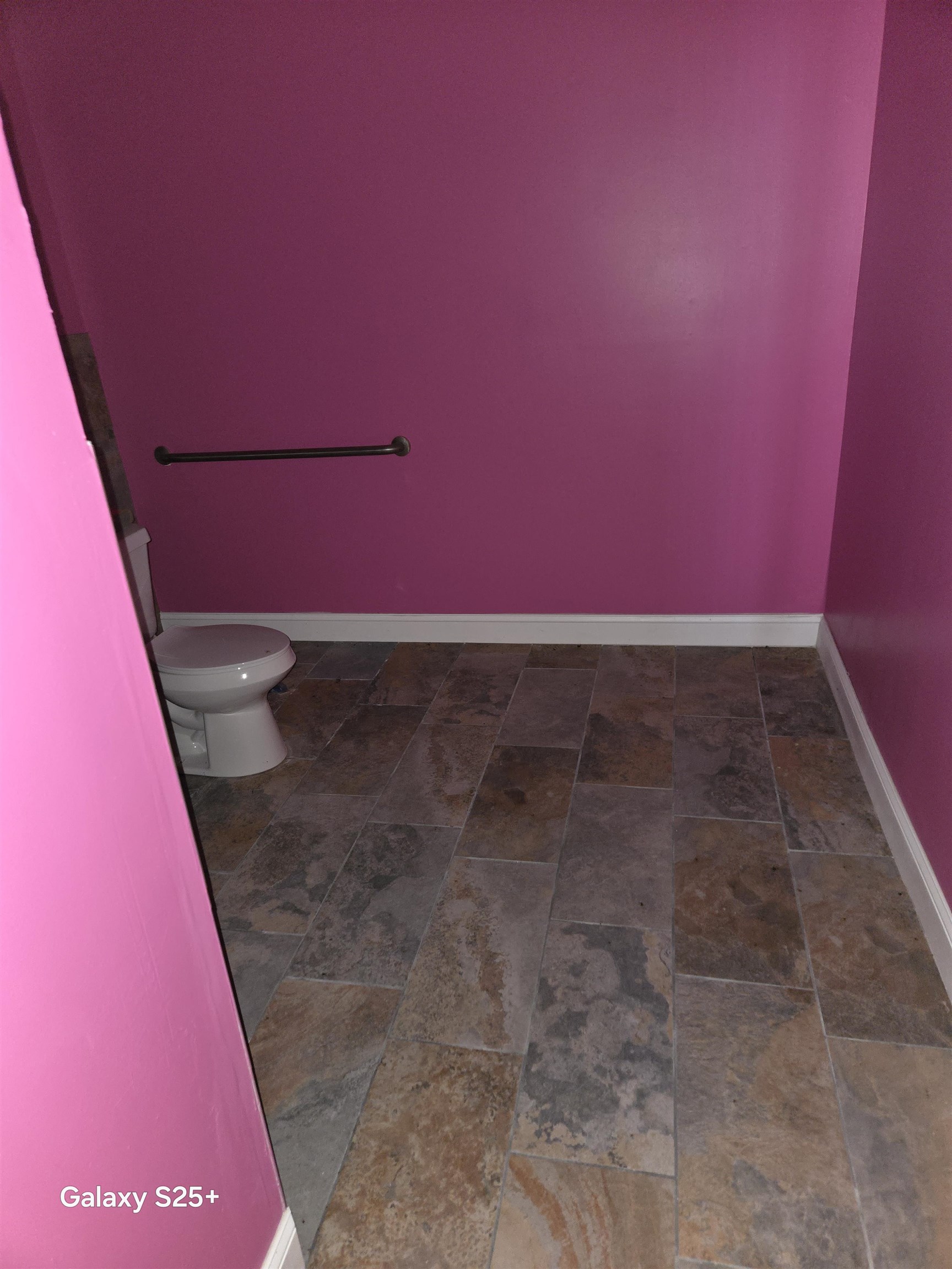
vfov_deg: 73.9
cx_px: 476
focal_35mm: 23
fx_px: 843
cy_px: 634
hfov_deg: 58.9
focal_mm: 5.4
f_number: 1.8
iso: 200
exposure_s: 1/12
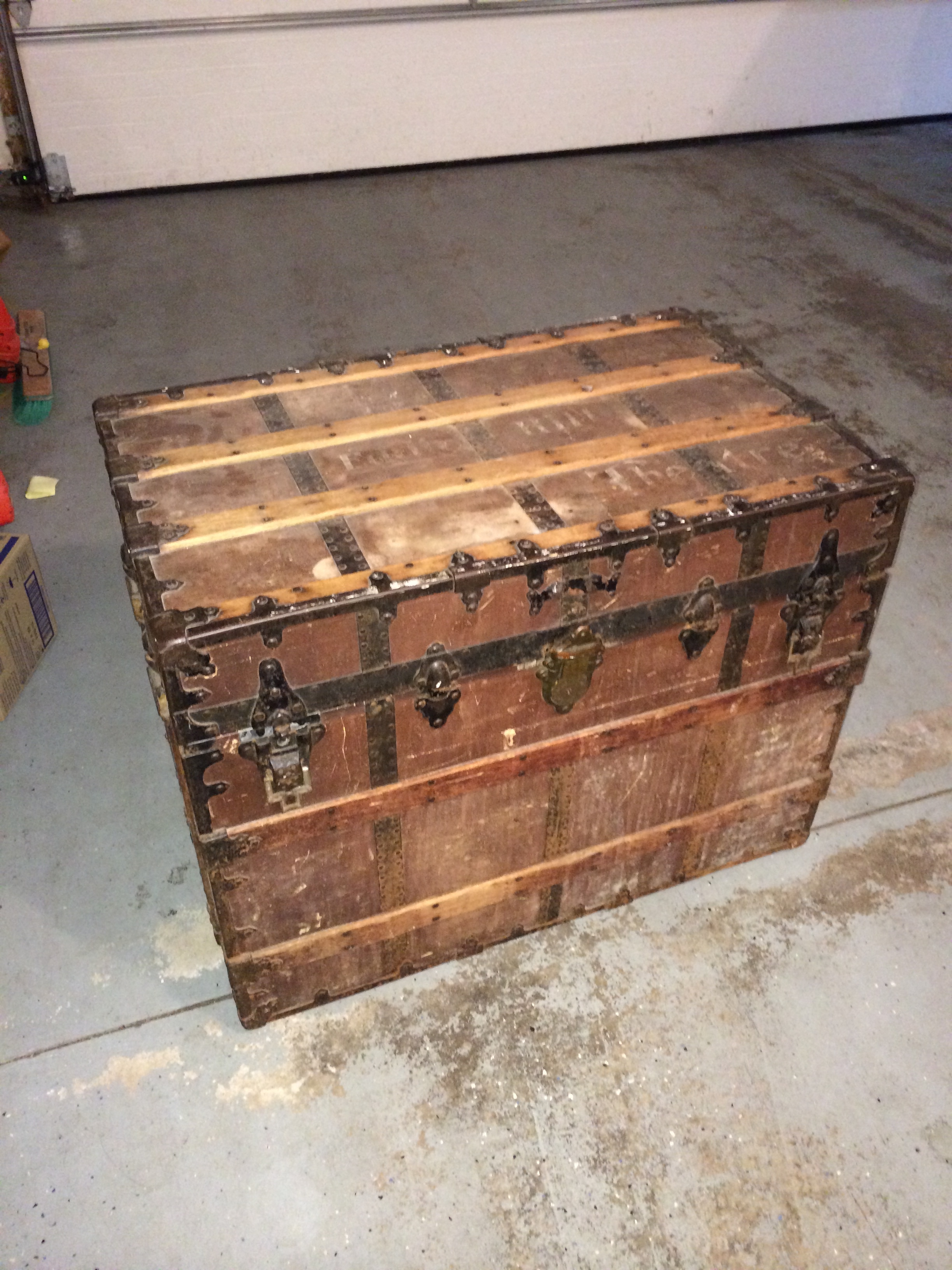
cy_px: 635
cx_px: 476
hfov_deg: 46.8
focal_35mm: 30
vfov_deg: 60.0
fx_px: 1100
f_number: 2.2
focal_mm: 4.12
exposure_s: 1/16
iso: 400
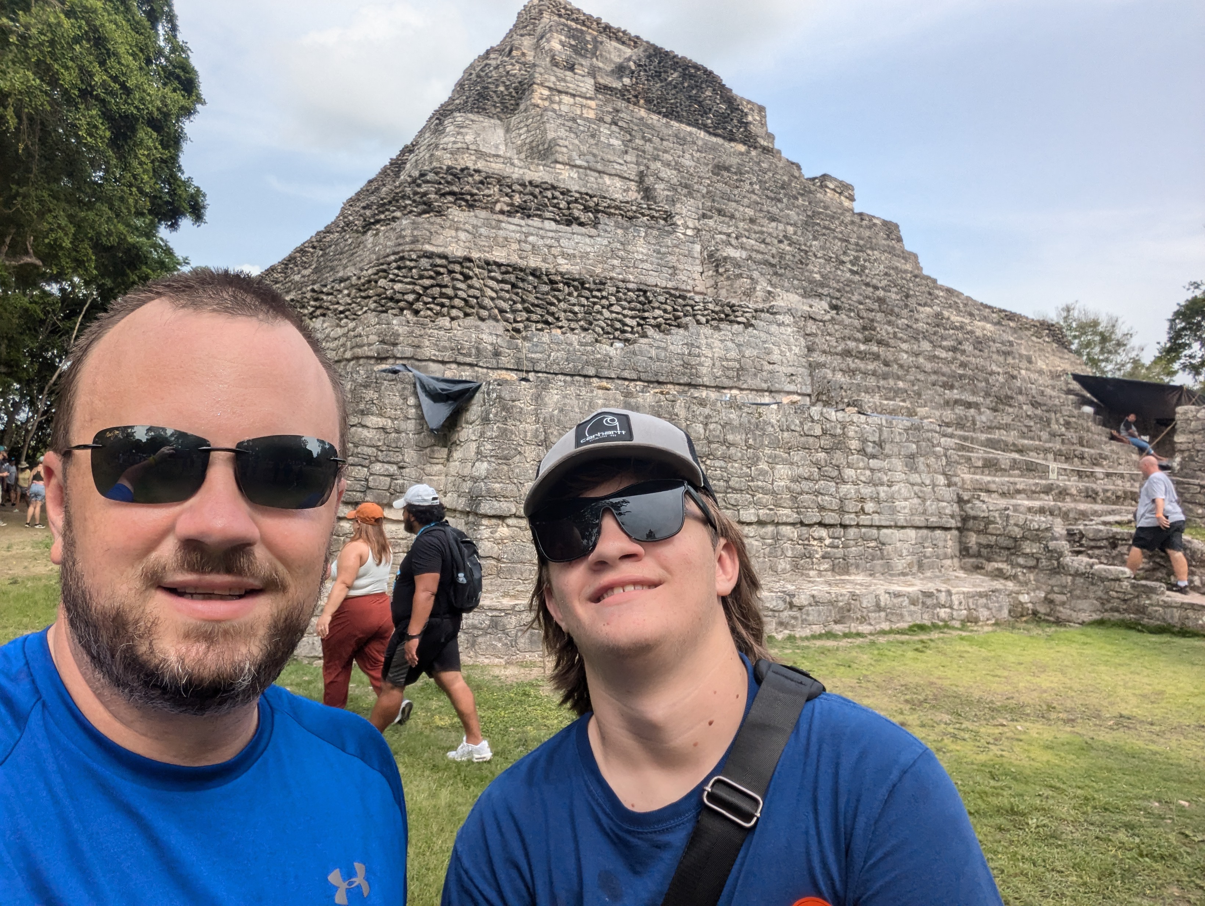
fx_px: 836
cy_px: 453
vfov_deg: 56.9
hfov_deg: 71.6
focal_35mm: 24
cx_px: 602
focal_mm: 2.51
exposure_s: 1/923
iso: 40
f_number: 2
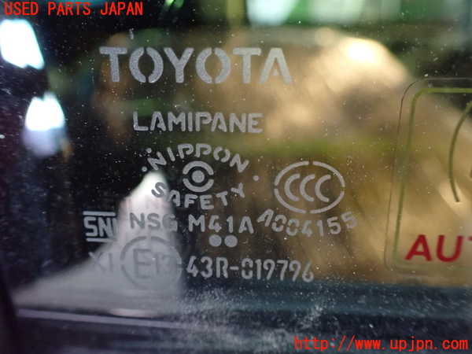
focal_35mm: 30
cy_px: 177
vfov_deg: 46.8
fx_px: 409
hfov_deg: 60.0
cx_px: 236
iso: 1250
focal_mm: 5.4
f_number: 2.3
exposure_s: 1/30
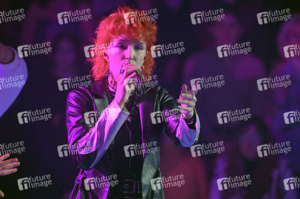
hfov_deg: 4.6
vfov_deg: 3.1
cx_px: 150
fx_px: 3747
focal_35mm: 450
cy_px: 100
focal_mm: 450
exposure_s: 1/500
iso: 12800
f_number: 5.6
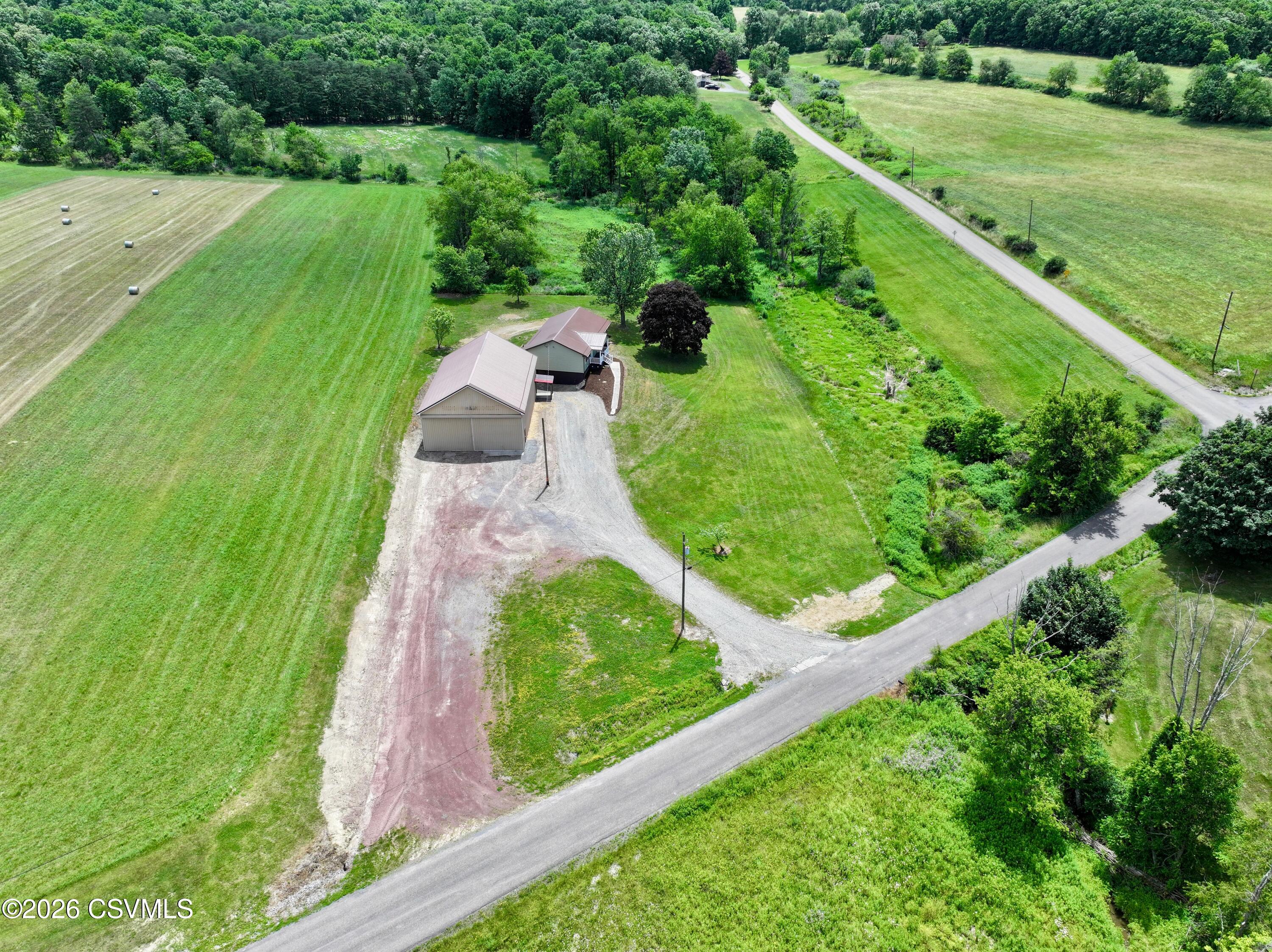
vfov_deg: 56.8
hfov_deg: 71.6
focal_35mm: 24
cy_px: 476
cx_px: 636
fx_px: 881
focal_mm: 12.29
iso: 100
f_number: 2.8
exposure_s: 1/1250
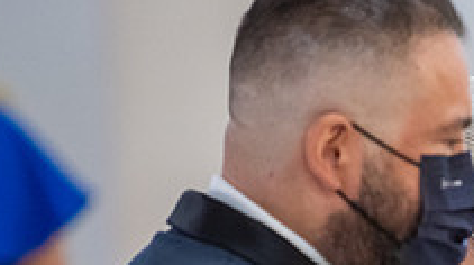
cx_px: 548
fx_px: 7443
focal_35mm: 593
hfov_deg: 3.6
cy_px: 378
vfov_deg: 2.0
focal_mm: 200
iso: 2000
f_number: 2.8
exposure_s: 1/160
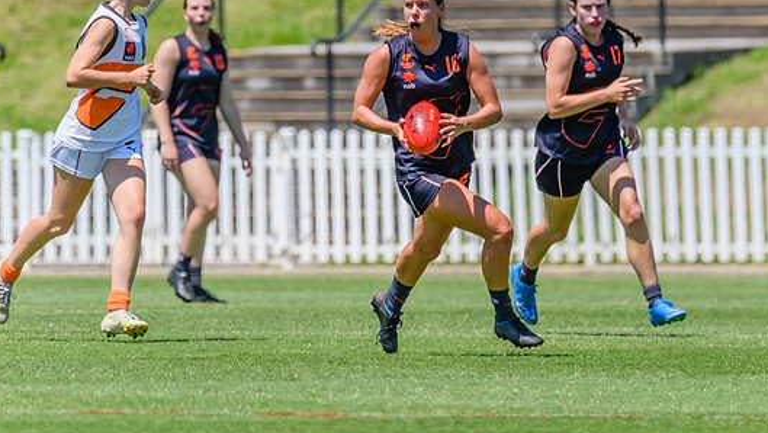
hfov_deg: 2.4
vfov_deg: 1.3
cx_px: 419
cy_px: 121
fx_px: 18375
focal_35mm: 902
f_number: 8
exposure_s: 1/2000
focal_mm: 600
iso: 800
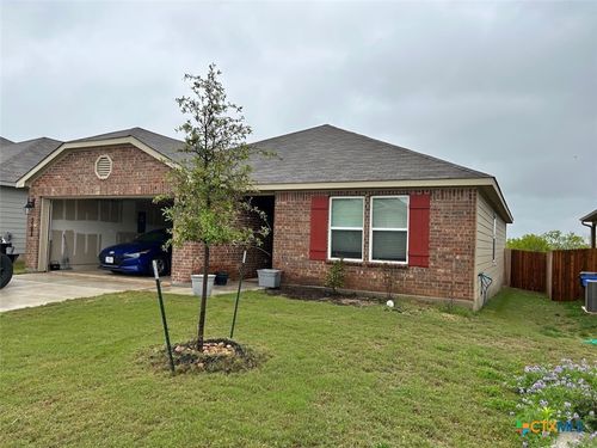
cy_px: 224
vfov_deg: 53.1
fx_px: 448
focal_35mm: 26
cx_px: 298
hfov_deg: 67.3
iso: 50
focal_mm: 5.7
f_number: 1.5
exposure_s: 1/2841
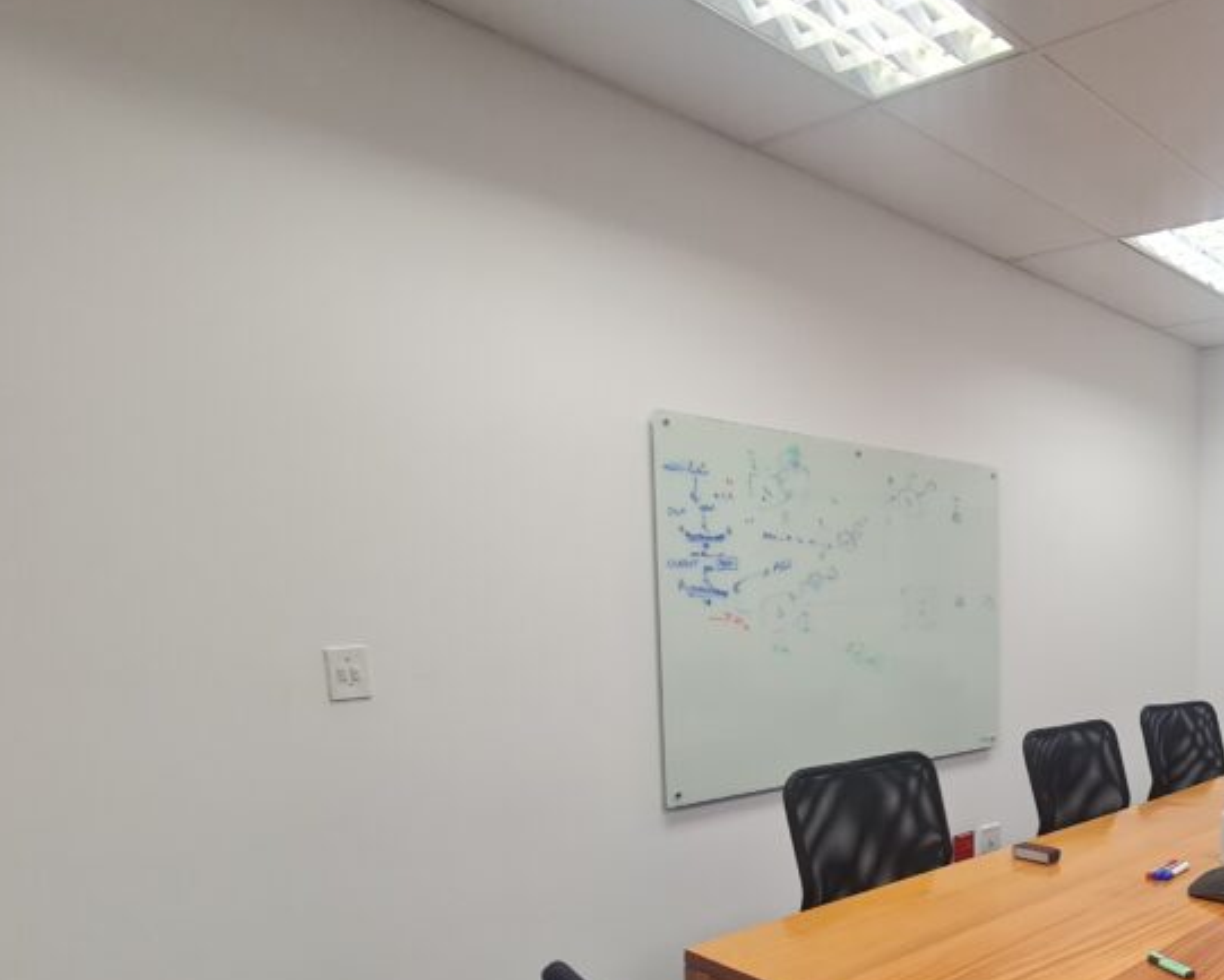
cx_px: 1136
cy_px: 688
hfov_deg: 58.4
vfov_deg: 56.9
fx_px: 870
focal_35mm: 24
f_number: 2.2
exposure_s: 1/50
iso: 160
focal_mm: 2.2
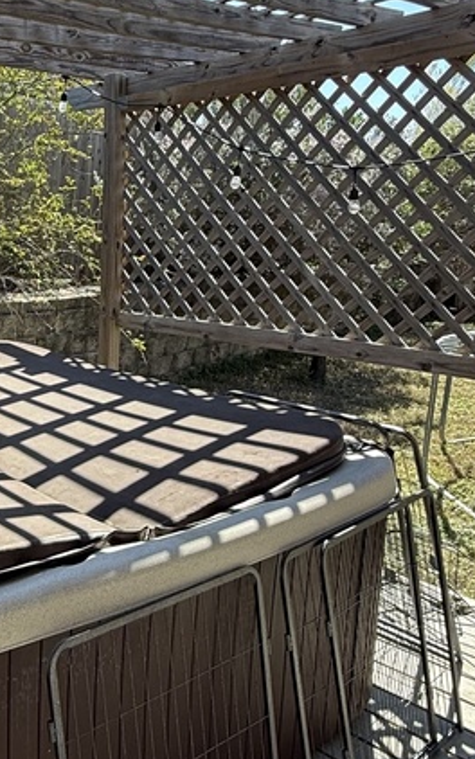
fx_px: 787
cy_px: 403
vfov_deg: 51.5
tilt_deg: -12.0
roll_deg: -2.2
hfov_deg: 30.9
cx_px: -11
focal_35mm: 38
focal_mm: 2.22
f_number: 2.2
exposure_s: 1/416
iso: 50
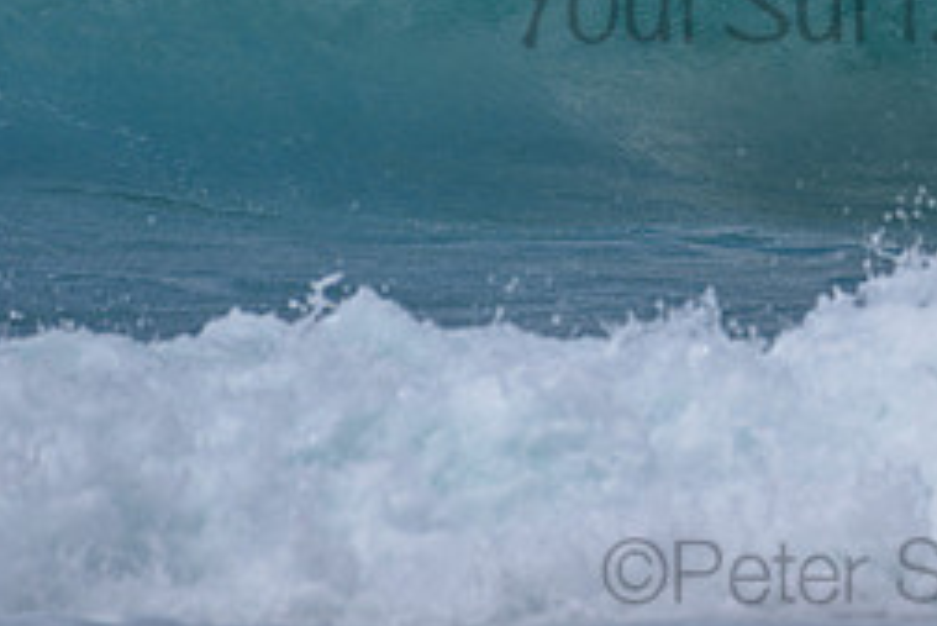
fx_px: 36667
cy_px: -198
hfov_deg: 1.5
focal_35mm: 1408
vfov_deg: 1.0
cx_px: 949
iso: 110
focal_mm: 500
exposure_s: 1/2000
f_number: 5.6
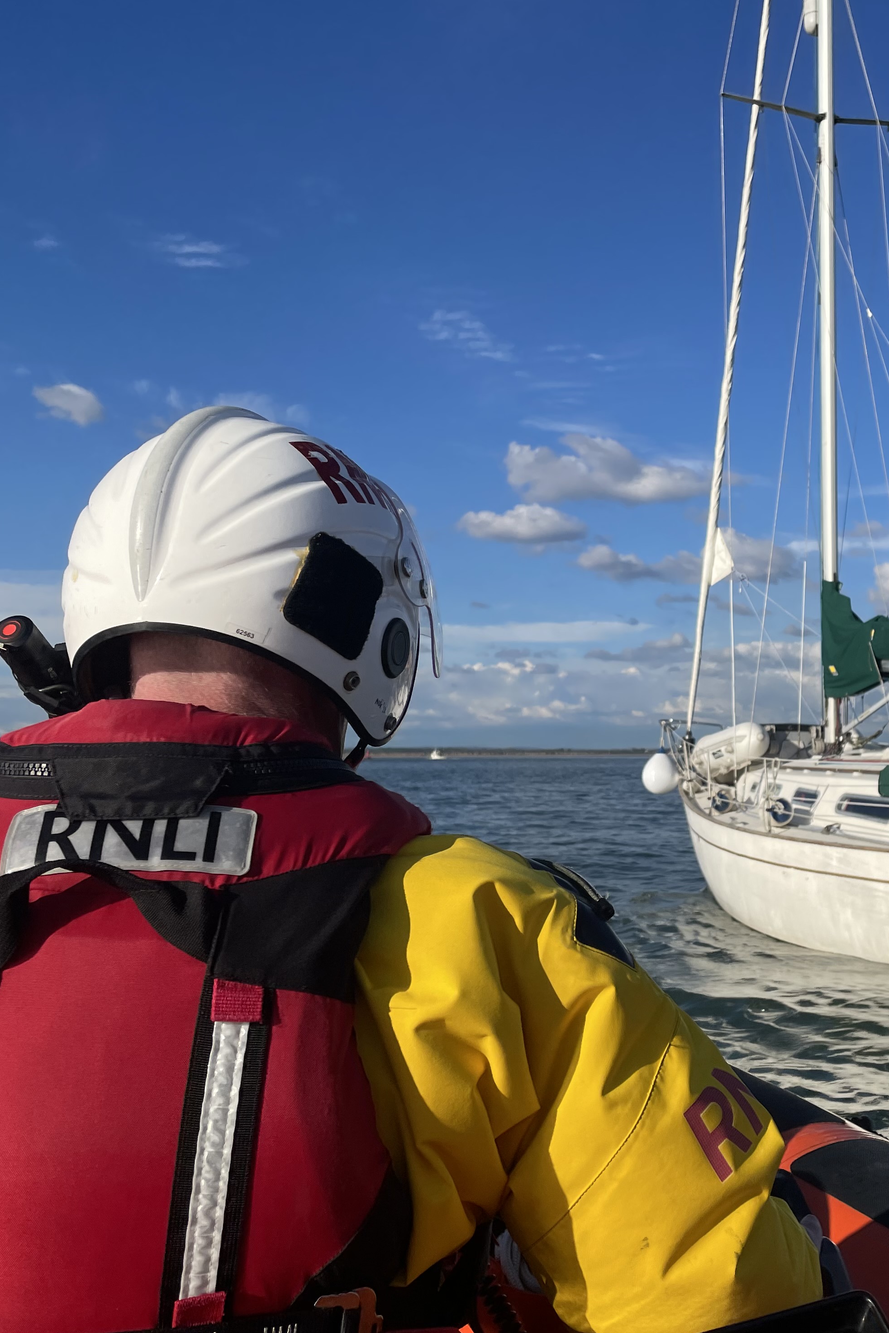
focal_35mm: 37
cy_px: 654
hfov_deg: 34.6
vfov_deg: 51.9
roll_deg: +0.2
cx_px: 735
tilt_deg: +7.2
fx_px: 1370
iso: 32
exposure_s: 1/5291
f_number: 1.6
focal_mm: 4.2
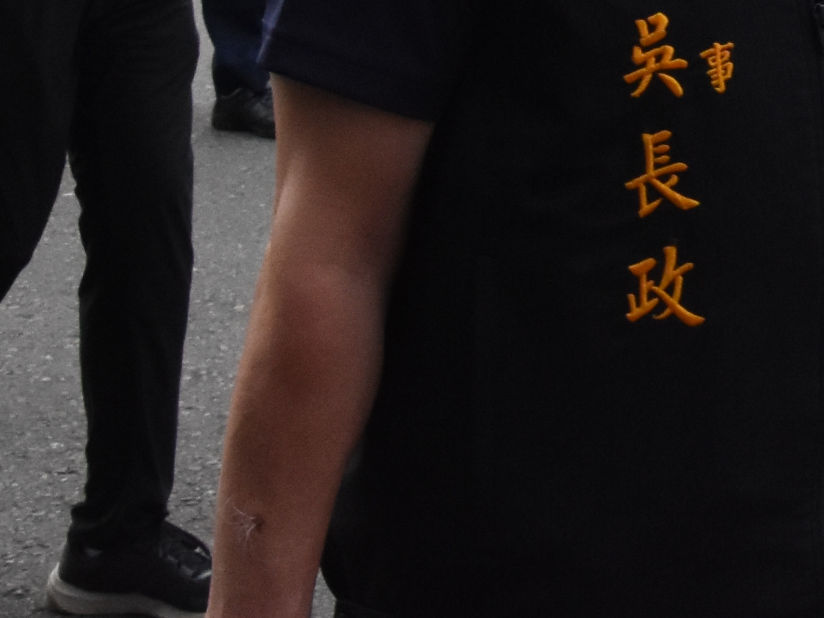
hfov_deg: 12.7
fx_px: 3546
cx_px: 1186
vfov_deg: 9.4
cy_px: -568
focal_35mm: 149
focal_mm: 22
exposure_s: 1/640
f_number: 13
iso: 1600
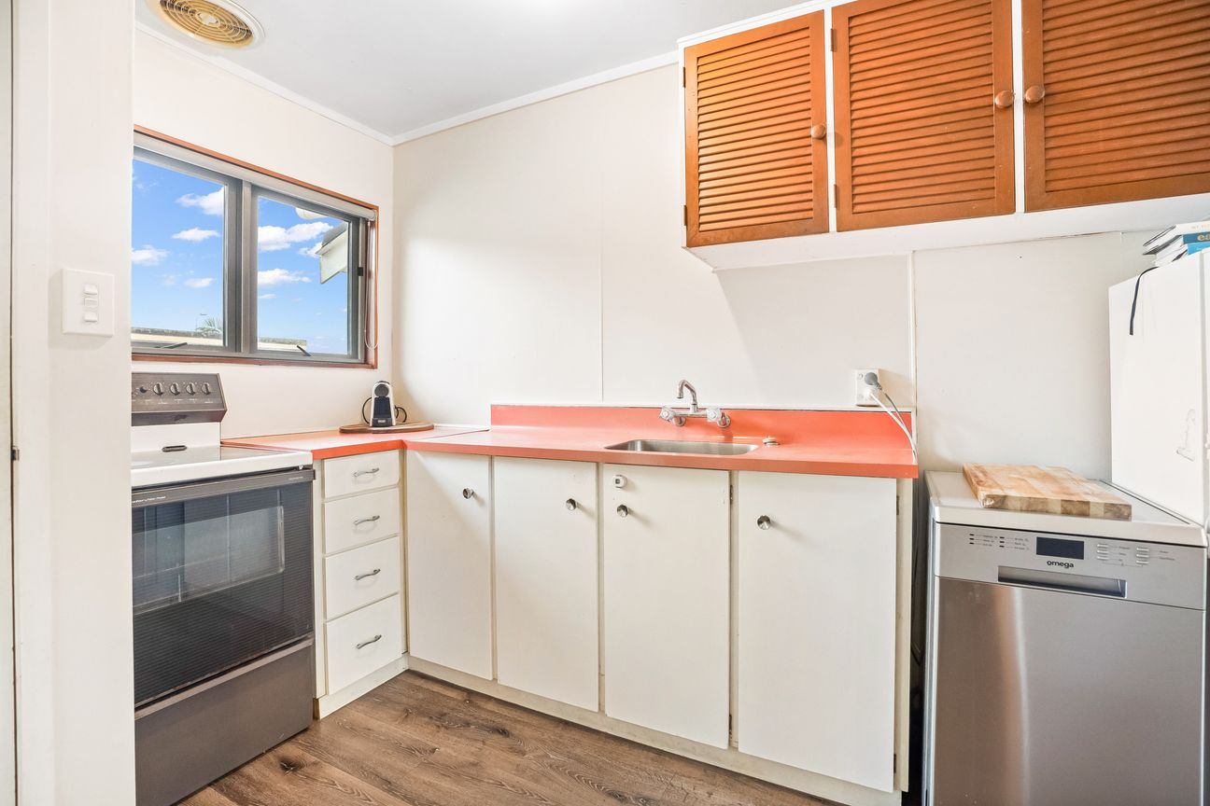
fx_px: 538
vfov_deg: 73.7
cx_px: 605
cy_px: 403
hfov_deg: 96.7
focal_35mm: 16
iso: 2000
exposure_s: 1/13
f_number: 6.3
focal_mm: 16
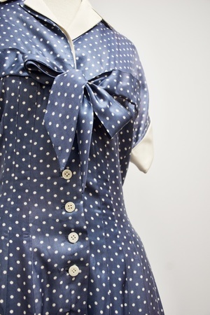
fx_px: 354
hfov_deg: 33.0
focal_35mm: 40
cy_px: 158
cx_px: 105
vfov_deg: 47.9
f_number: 4
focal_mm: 27
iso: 1600
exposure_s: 1/200
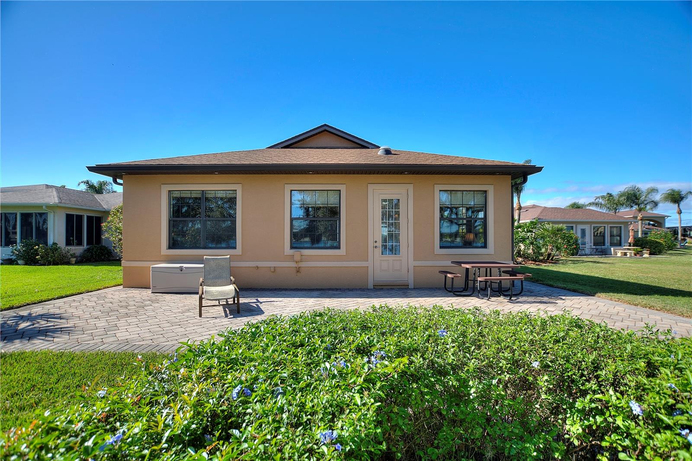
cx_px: 346
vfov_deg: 77.3
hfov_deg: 100.4
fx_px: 288
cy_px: 230
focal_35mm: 15
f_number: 4.5
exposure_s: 1/250
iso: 100
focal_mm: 10
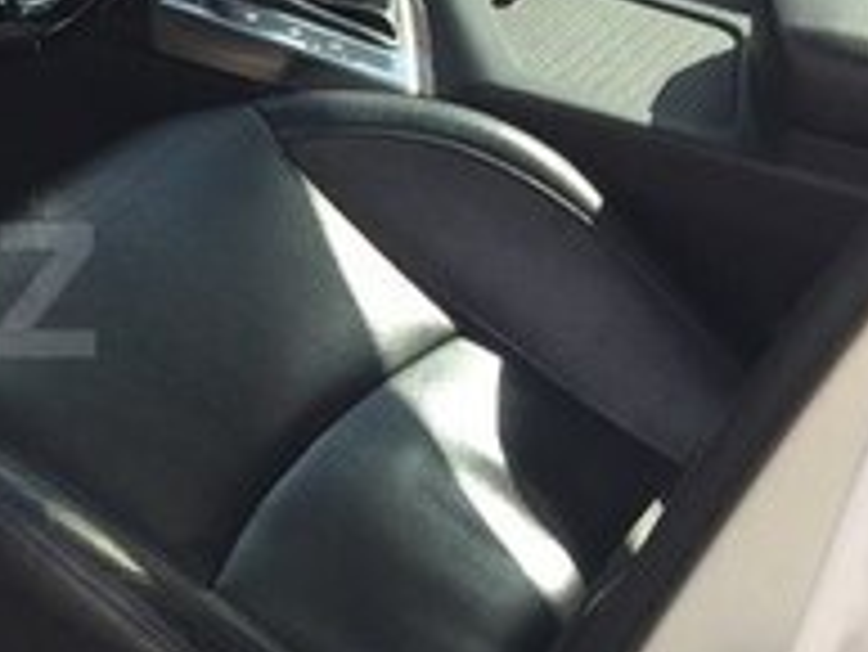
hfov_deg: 18.0
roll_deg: -4.4
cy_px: 290
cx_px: -364
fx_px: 2484
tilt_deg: -36.7
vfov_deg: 15.0
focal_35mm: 99
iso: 32
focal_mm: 4.15
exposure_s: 1/599
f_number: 2.2
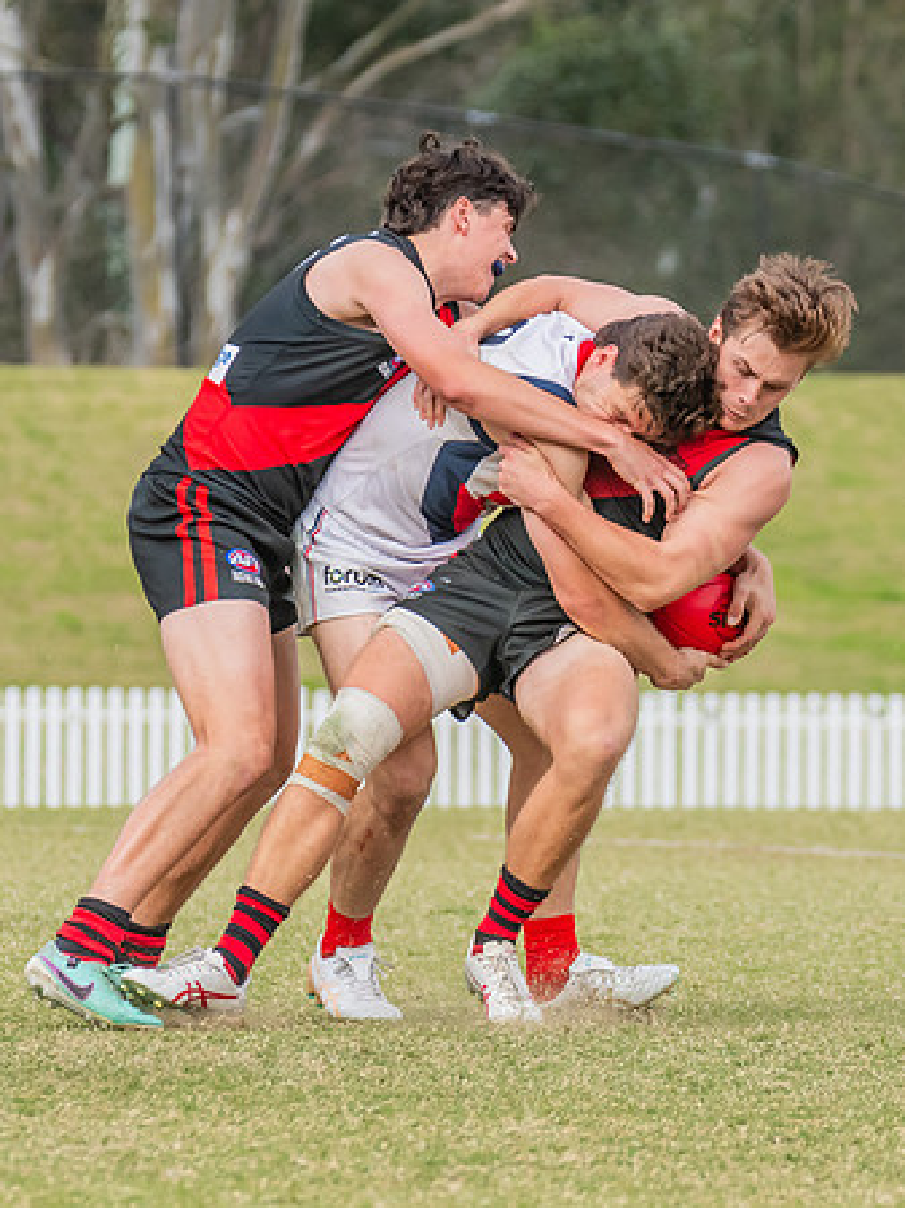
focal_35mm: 620
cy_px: 637
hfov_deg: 2.4
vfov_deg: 3.2
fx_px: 21650
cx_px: 673
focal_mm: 240
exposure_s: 1/1250
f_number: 8
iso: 800
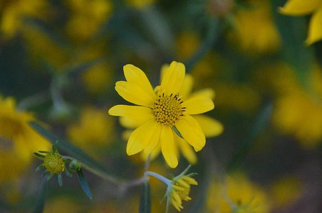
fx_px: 2677
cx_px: 161
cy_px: 106
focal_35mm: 300
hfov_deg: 6.9
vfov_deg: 4.6
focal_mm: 200
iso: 6400
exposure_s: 1/1600
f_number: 5.6
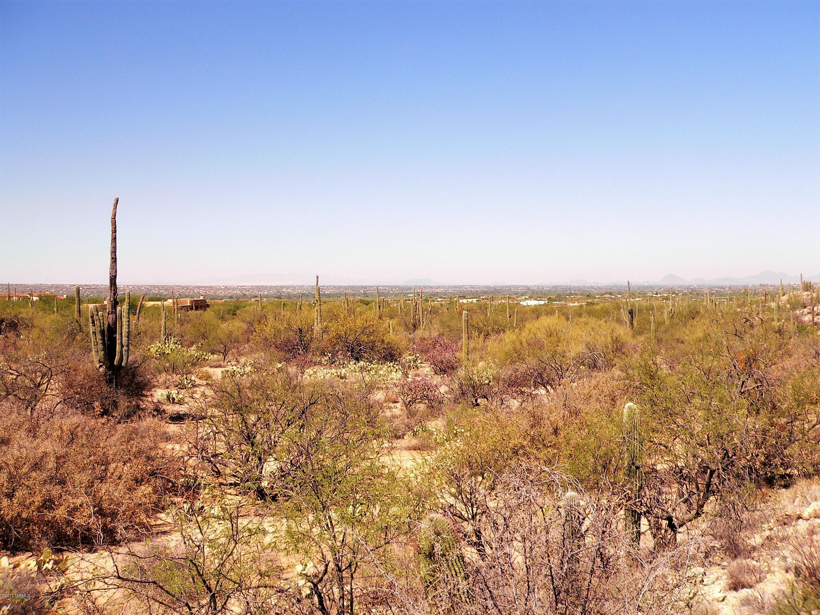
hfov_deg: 51.4
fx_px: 853
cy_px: 308
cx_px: 410
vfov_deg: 39.7
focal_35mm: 36
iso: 100
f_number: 2.8
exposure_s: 1/1000
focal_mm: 6
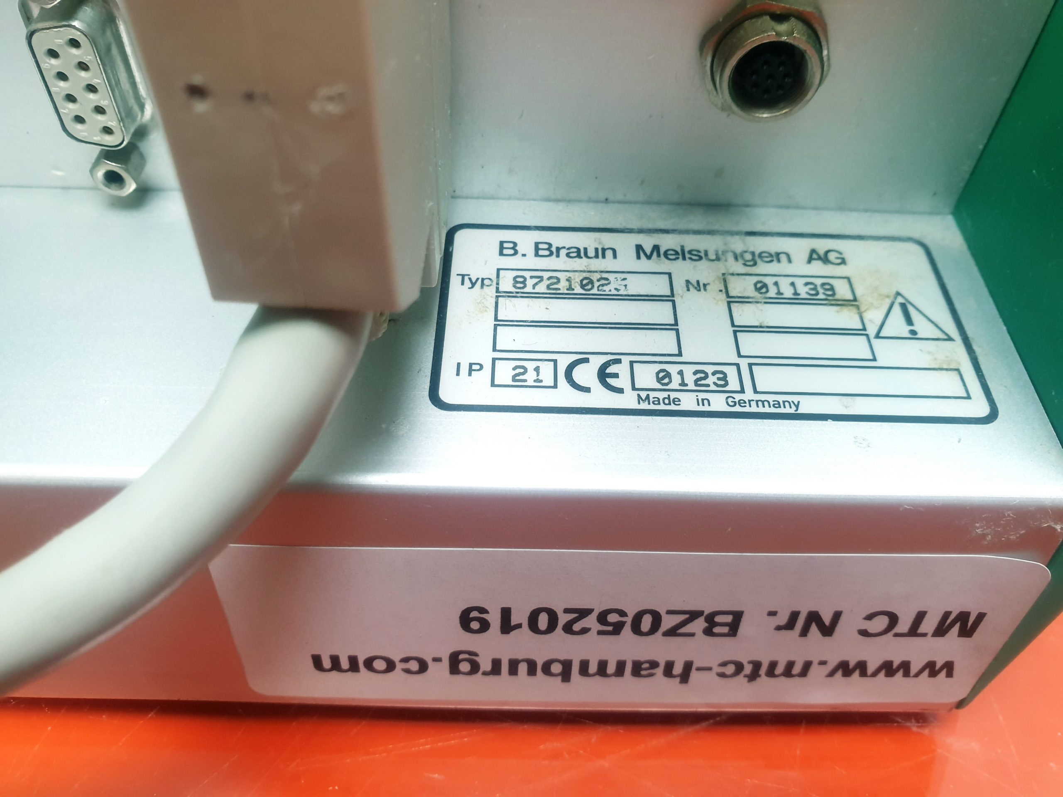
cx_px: 532
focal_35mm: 26
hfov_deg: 67.3
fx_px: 798
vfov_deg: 53.1
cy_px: 398
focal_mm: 4.3
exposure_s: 1/50
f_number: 2.4
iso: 200
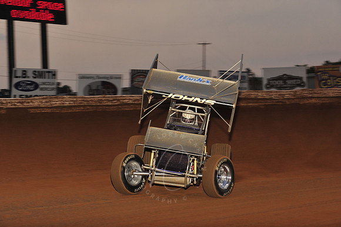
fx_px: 947
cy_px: 114
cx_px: 170
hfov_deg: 20.4
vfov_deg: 13.7
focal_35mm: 100
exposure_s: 1/320
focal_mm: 100
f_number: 8
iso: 800
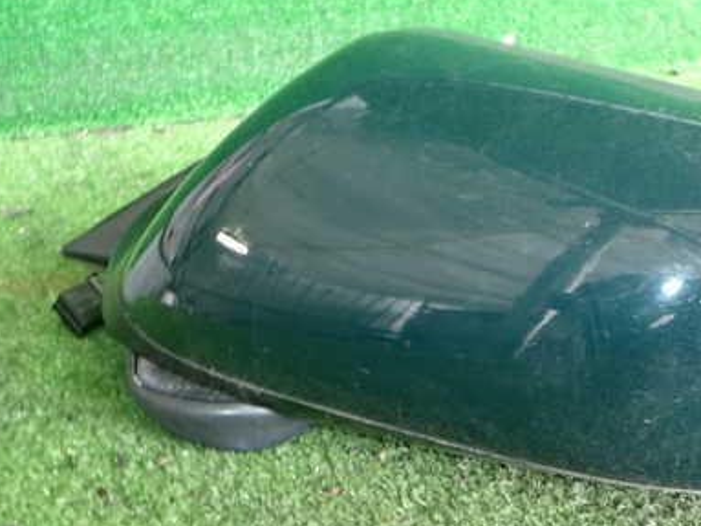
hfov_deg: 40.0
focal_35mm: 47
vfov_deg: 30.9
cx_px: 461
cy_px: 244
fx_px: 951
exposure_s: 1/30
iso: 250
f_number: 2.3
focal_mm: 5.4
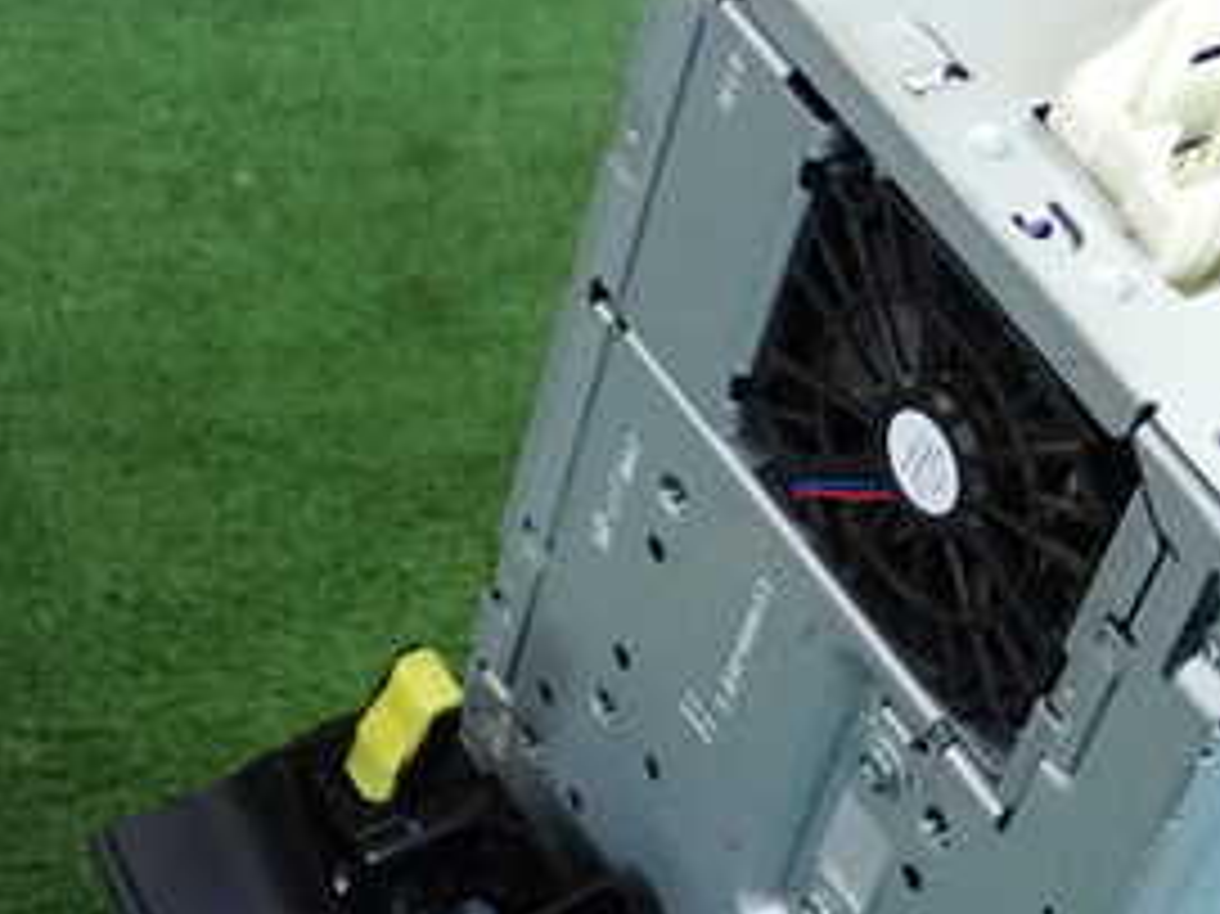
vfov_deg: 14.2
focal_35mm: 104
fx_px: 3664
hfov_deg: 18.4
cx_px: 1202
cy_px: 567
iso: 1600
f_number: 3.1
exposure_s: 1/125
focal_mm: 8.4
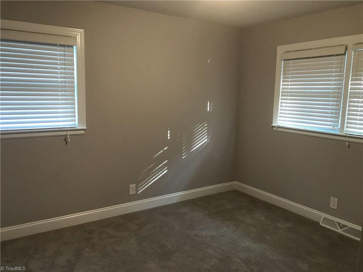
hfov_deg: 63.4
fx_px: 294
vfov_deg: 49.7
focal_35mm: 28
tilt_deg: -8.3
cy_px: 136
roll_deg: -0.7
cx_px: 182
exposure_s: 1/24
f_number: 1.8
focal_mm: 3.99
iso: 40
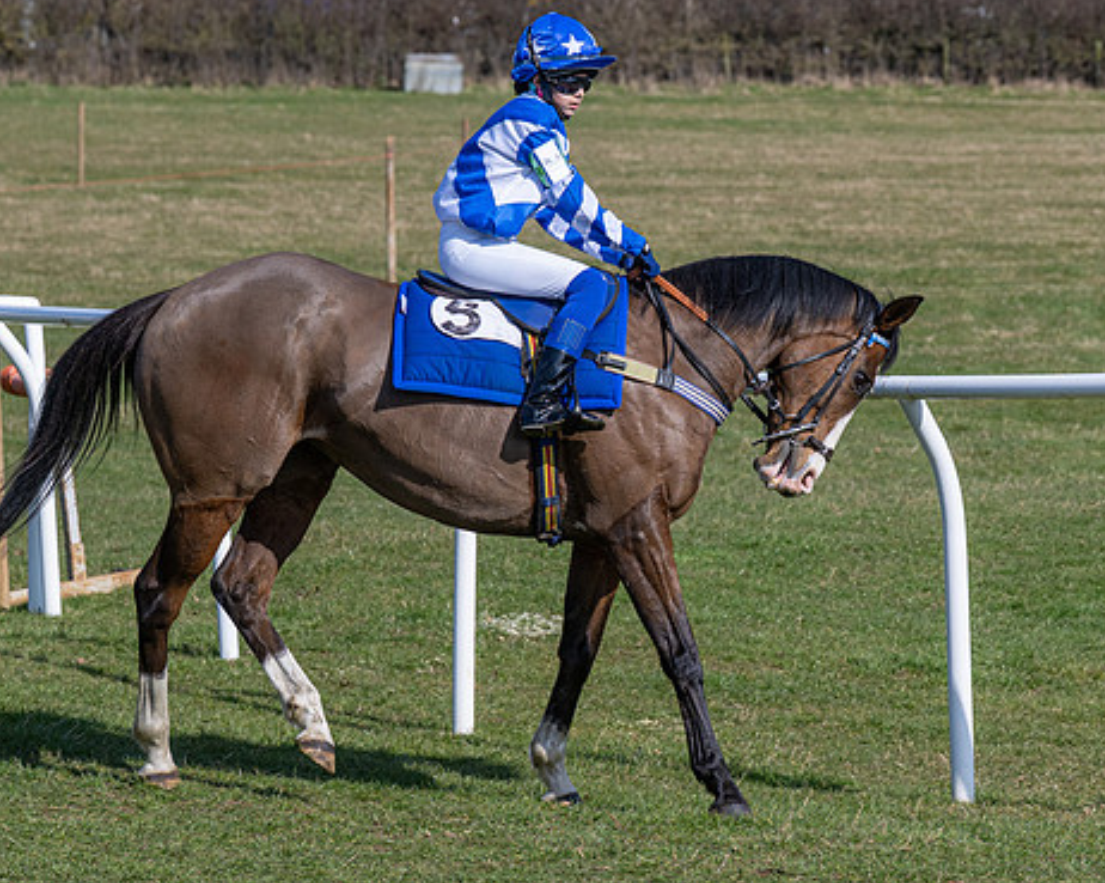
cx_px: 627
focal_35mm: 206
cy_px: 347
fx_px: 6733
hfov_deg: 9.4
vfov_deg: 7.5
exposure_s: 1/1600
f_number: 5
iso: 200
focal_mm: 100
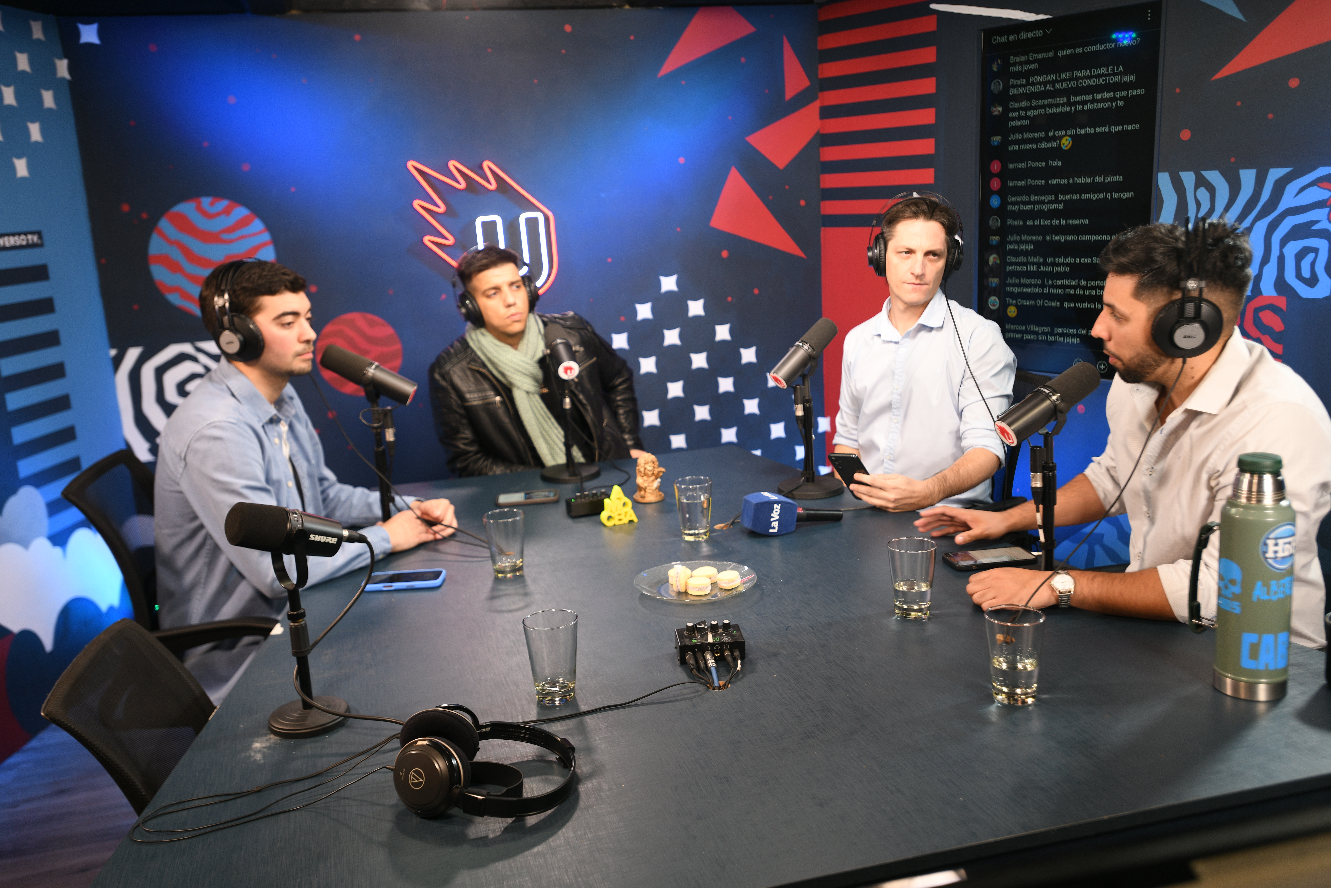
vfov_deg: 61.9
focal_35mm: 20
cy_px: 444
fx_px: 739
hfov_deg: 84.0
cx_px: 666
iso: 320
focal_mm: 20
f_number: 2.8
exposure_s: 1/80
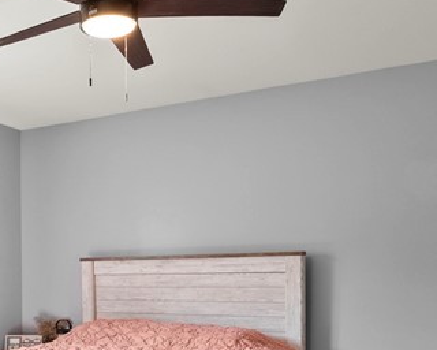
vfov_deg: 28.8
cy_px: 299
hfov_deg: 35.0
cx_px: 64
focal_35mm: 51
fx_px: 660
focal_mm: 16
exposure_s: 1/5
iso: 400
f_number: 11
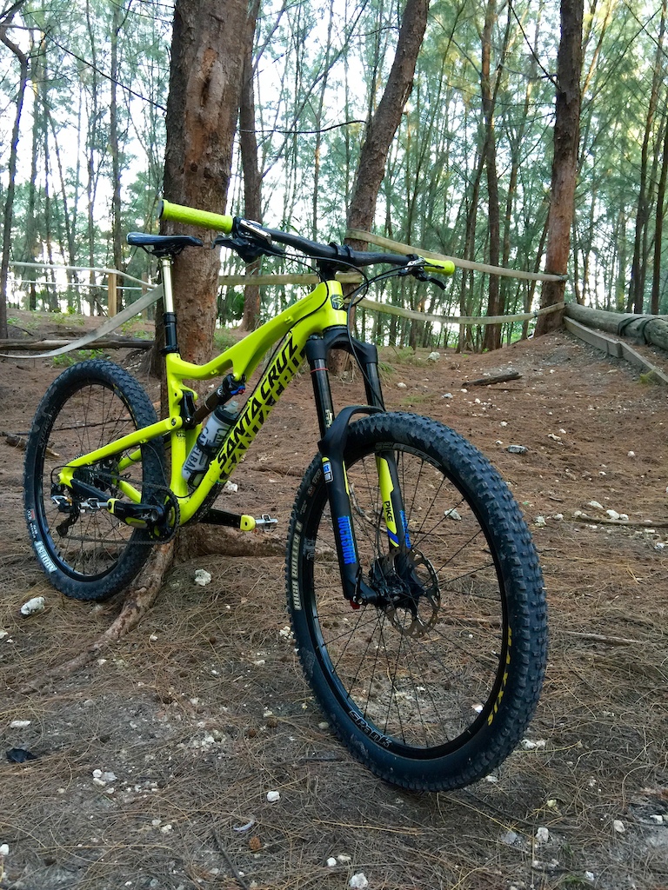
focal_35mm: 29
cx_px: 334
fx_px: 746
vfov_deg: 61.7
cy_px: 445
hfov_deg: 48.2
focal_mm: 4.15
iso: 50
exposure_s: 1/15
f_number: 2.2
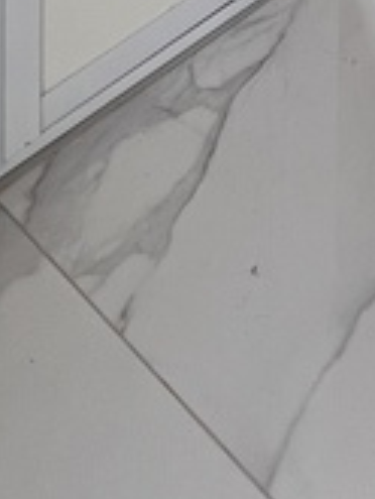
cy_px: -758
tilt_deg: -7.1
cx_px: 445
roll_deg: -1.4
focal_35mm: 84
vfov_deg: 14.0
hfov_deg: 16.9
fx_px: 1212
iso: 32
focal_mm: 1.57
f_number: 1.8
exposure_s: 1/175
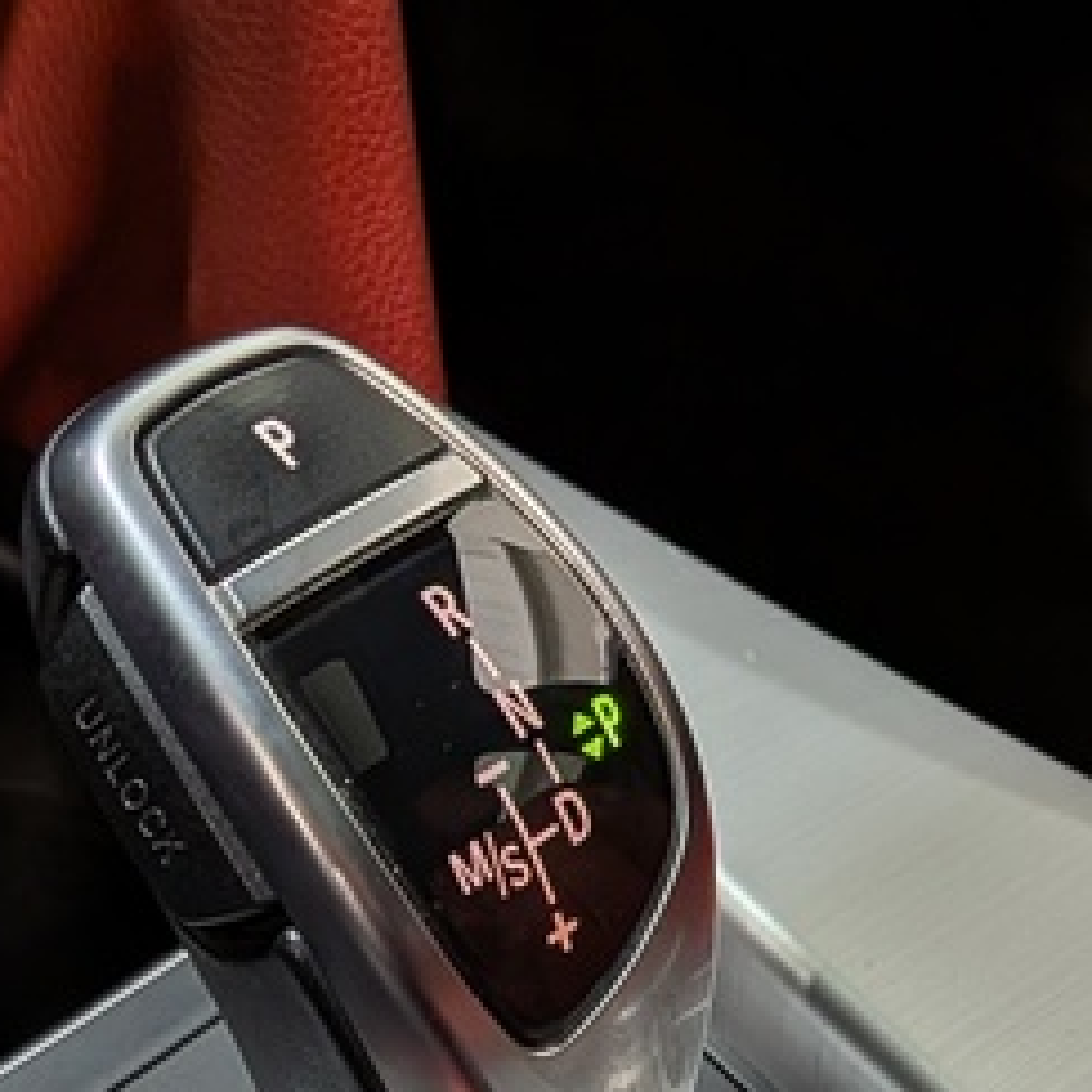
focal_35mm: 89
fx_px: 3176
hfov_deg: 19.5
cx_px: 667
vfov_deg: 18.5
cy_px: 1307
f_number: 1.7
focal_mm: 4.53
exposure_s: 1/120
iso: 37
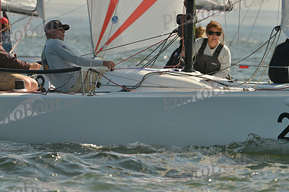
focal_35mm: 462
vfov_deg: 3.0
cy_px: 61
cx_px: 123
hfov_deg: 4.5
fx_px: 3707
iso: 280
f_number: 7.1
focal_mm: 300
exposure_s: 1/1600
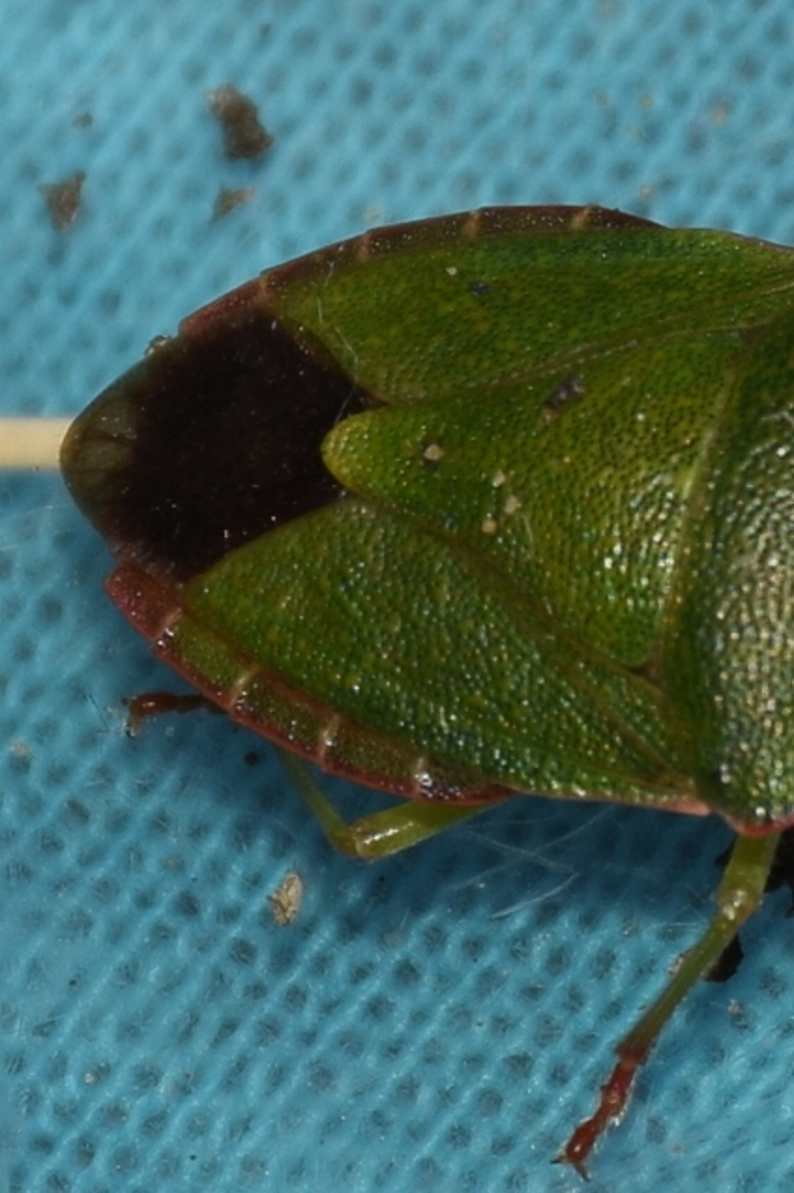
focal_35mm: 316
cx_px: 718
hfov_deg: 4.3
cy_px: 597
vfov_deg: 6.5
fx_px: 10465
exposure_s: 1/60
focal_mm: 140
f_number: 8
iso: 100
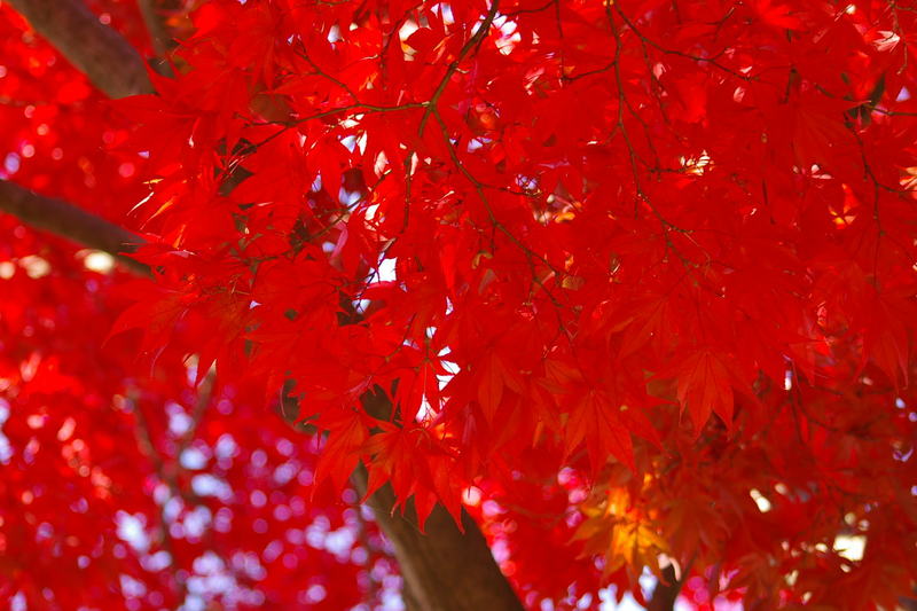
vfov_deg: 13.0
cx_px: 458
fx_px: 2674
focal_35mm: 105
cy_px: 306
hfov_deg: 19.5
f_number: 4
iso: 200
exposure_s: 1/125
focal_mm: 70
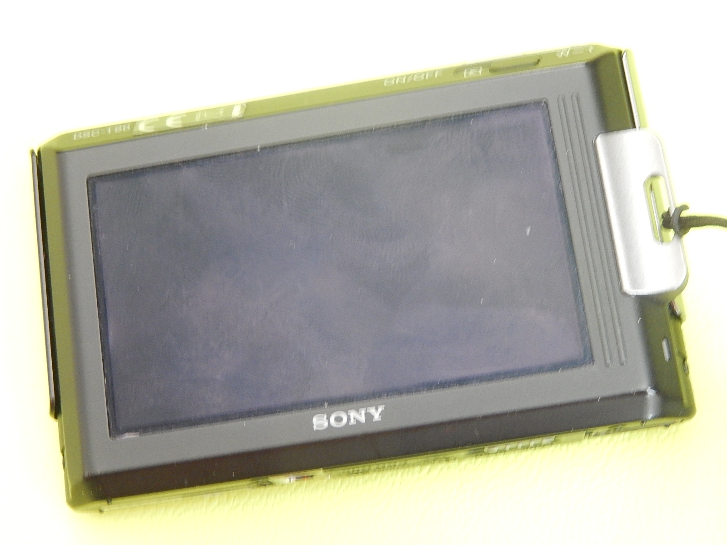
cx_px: 364
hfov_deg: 29.0
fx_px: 1407
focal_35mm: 67
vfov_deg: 21.9
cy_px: 272
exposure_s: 1/8
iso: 450
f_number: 4.8
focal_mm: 12
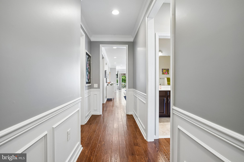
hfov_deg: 96.7
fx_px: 108
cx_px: 122
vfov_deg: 73.7
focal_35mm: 16
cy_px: 81
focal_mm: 16
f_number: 8
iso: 100
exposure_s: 1/3.33
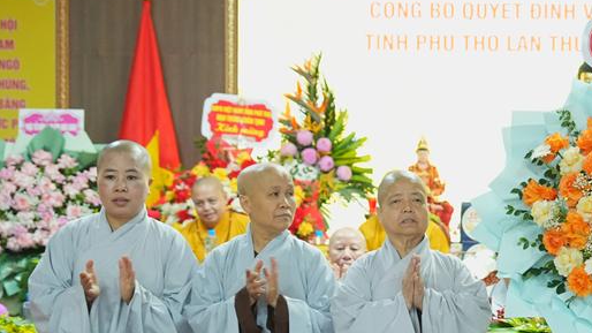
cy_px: 278
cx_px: 541
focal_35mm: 115
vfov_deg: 10.5
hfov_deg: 18.3
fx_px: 1805
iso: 4000
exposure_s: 1/125
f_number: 3.2
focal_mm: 47
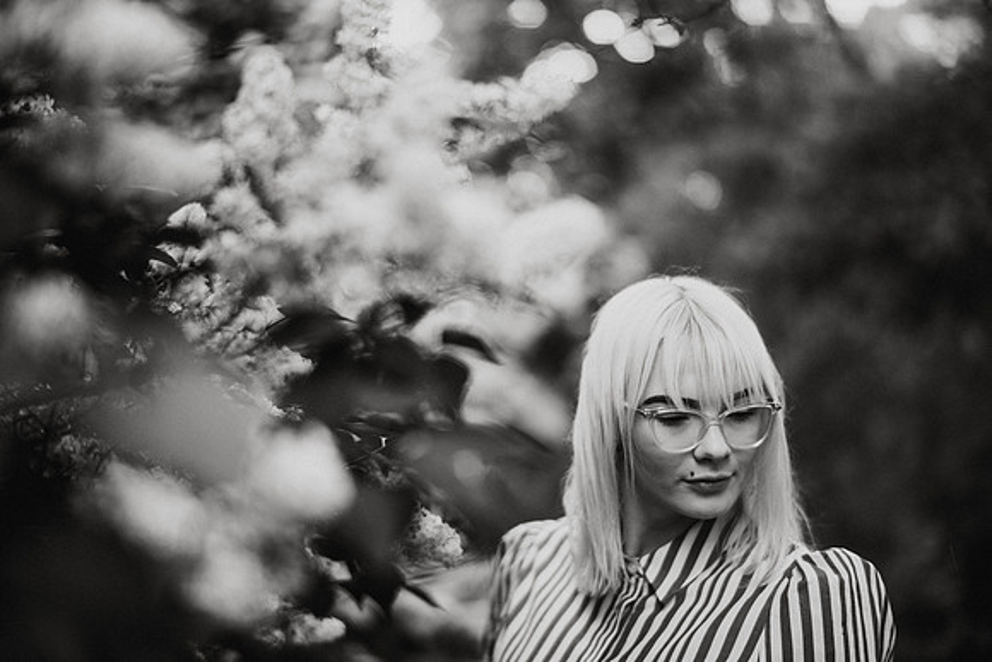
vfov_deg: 23.4
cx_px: 496
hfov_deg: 34.5
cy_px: 331
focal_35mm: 58
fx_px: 1599
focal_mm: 58
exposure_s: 1/250
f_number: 1.4
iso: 800
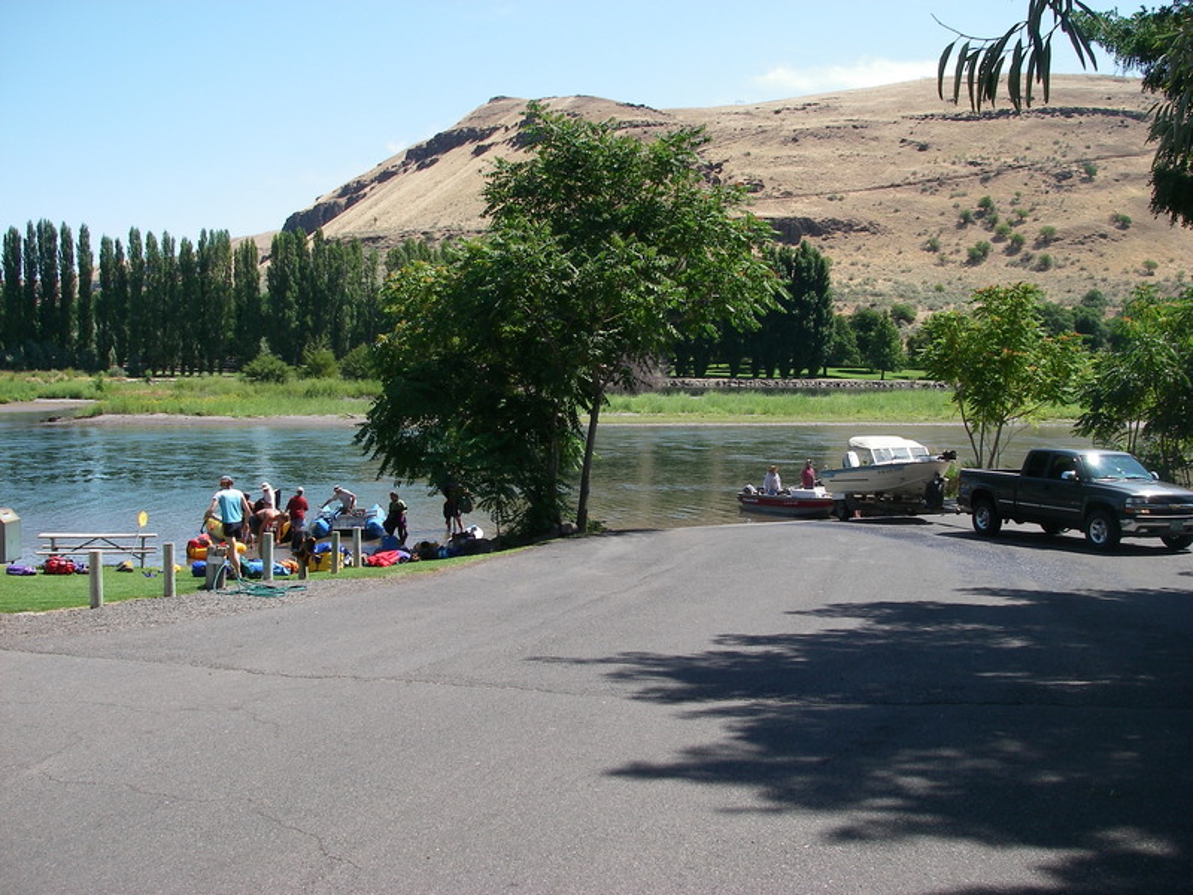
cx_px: 596
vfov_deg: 37.7
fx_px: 1310
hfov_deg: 49.0
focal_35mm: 38
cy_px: 448
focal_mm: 6.3
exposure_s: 1/125
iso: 64
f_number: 6.6
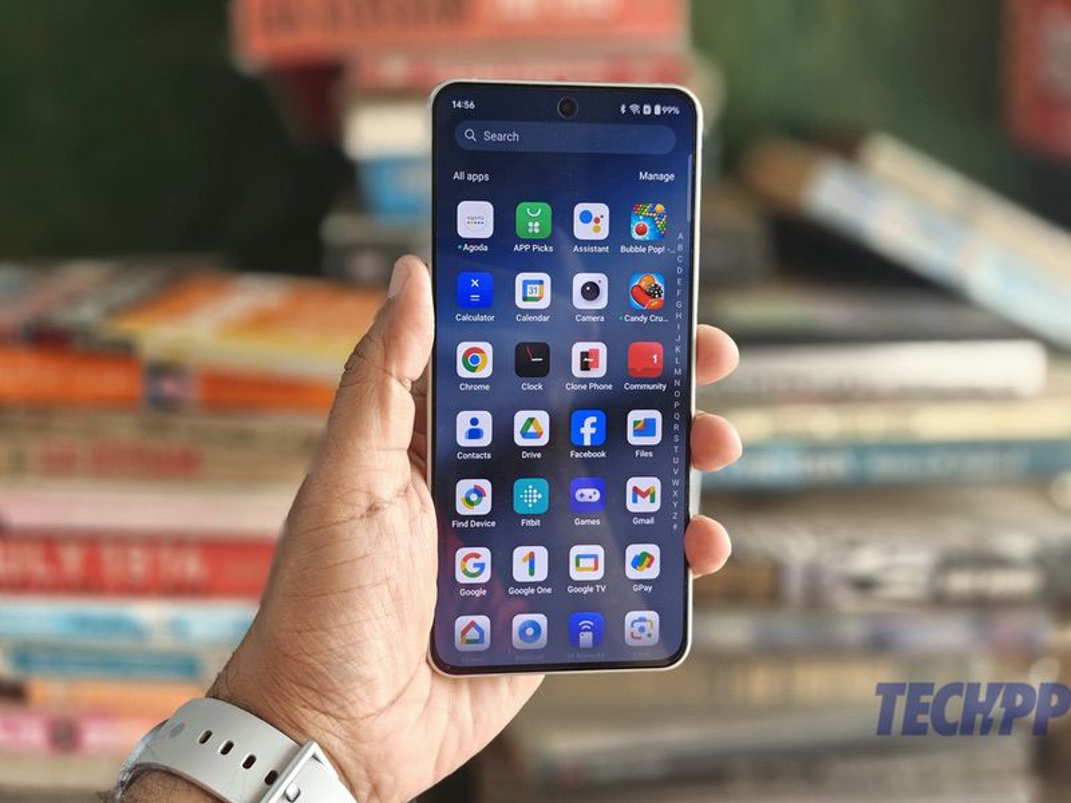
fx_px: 1454
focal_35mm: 47
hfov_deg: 40.4
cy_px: 402
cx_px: 536
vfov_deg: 30.9
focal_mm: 6.06
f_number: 2.8
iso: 160
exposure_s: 1/100
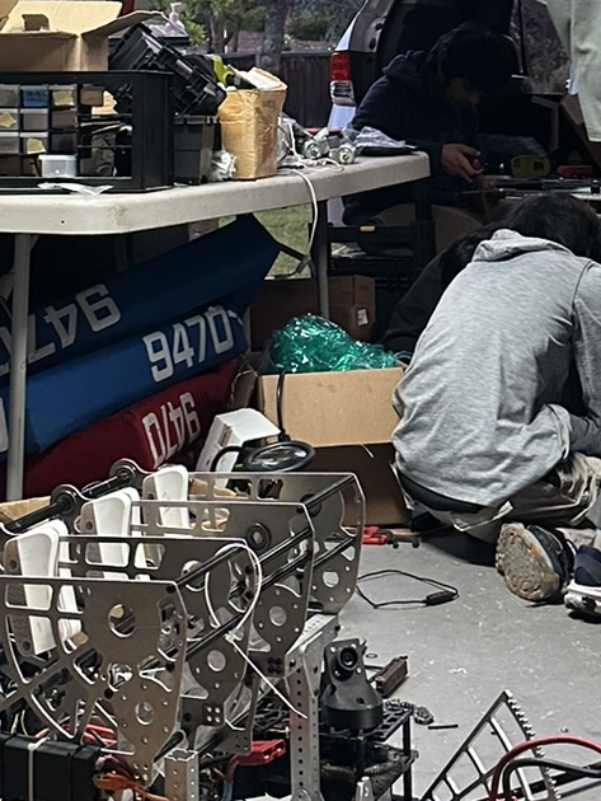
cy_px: 43
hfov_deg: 18.9
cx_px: 285
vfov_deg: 24.1
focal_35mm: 78
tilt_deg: -0.3
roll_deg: +0.8
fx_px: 1804
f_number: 1.78
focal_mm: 6.86
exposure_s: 1/60
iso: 400
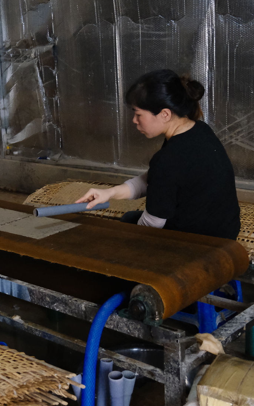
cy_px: 194
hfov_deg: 20.7
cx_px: 14
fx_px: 676
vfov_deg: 33.5
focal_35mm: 61
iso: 5000
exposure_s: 1/320
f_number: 4
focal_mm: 21.2
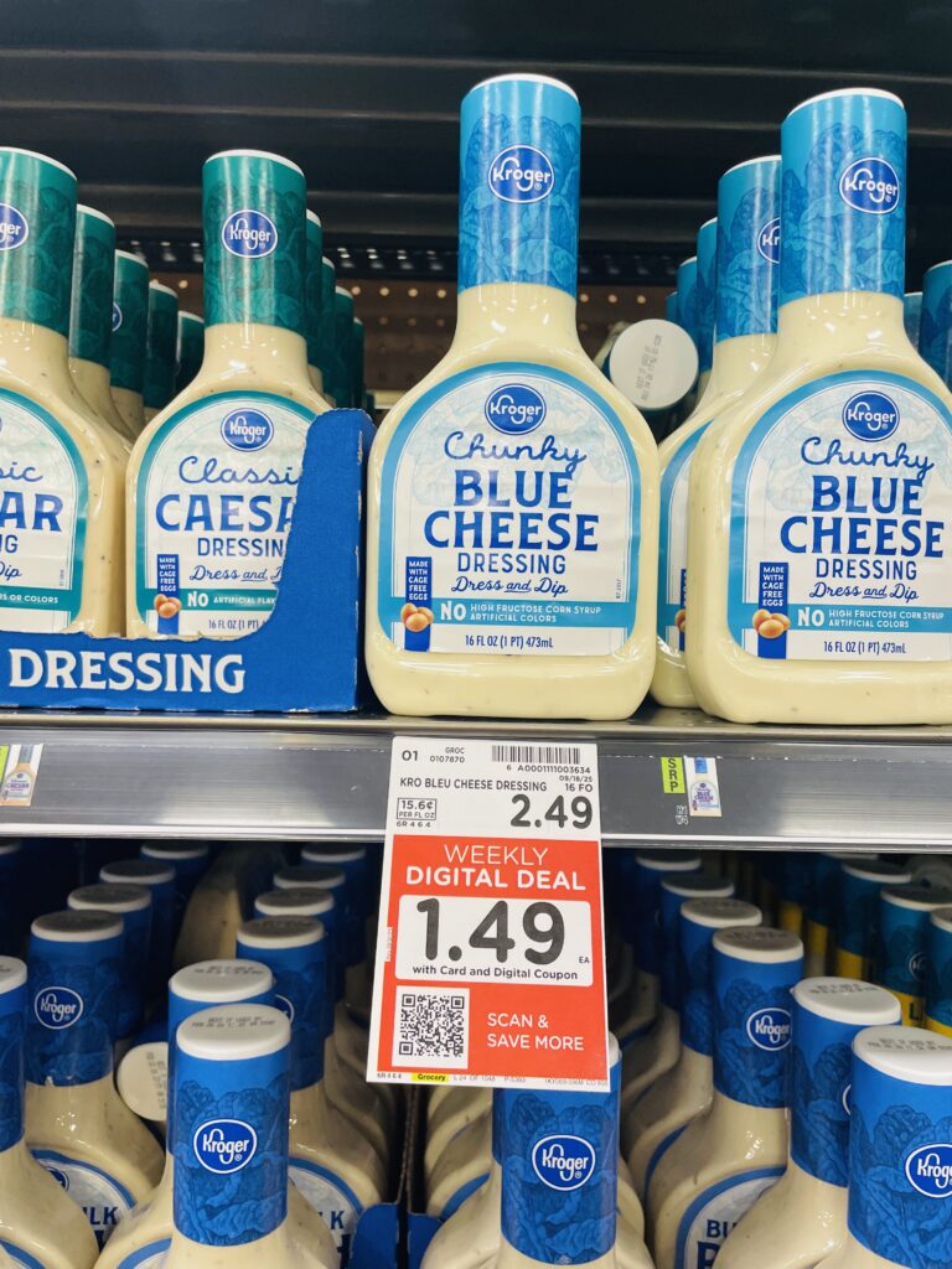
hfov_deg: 53.1
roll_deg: -0.5
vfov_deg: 67.3
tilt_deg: -2.6
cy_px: 634
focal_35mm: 26
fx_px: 953
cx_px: 476
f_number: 1.6
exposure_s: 1/120
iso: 125
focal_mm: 4.2
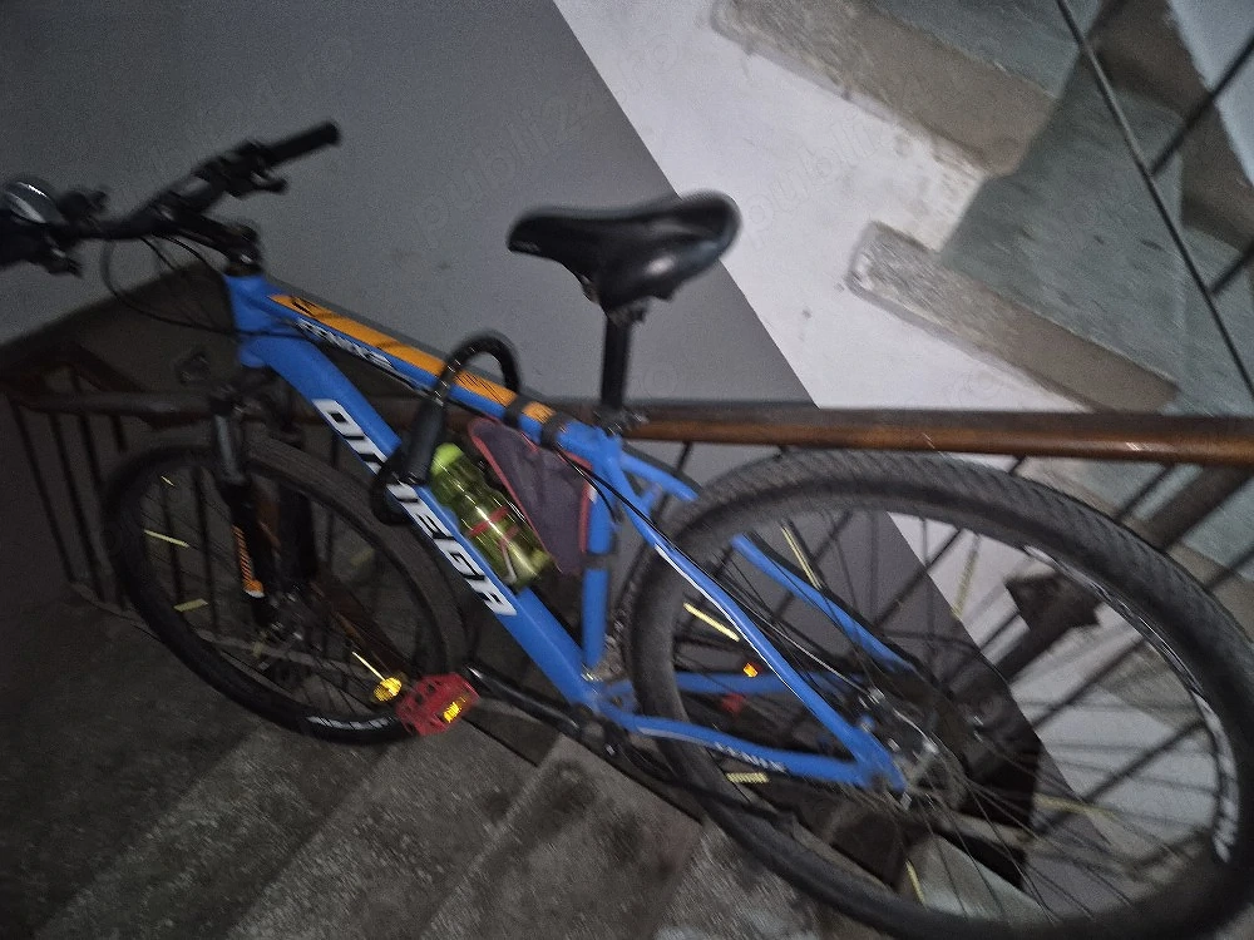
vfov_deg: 58.9
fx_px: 833
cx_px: 627
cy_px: 470
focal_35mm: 23
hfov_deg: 73.9
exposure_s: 1/8
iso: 250
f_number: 1.8
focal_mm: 5.4
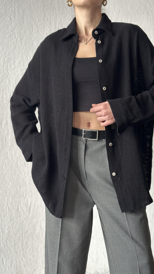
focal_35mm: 53
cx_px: 95
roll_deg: +0.9
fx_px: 385
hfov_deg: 22.6
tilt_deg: -1.6
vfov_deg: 39.2
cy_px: 136
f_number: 1.78
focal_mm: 6.86
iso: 160
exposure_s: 1/60
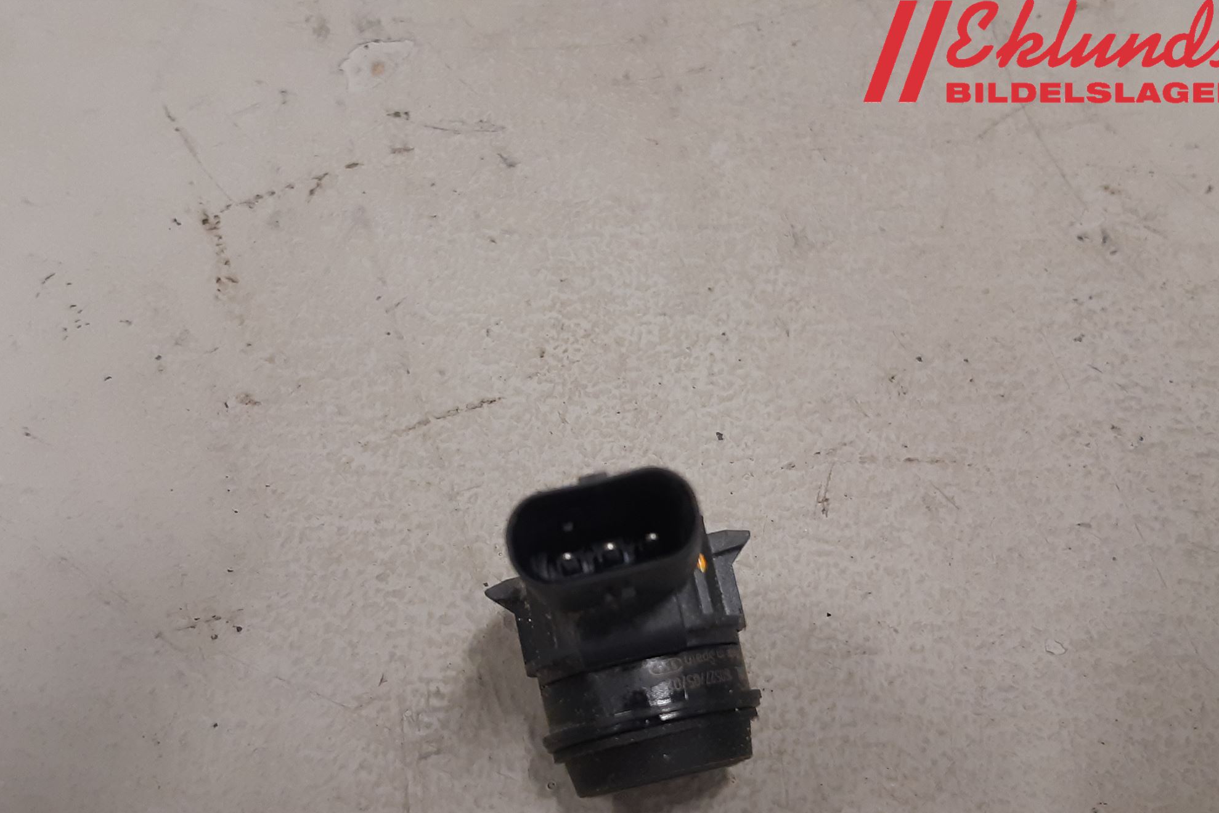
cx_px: 611
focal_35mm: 28
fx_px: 948
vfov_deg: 46.2
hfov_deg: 65.5
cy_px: 472
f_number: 1.7
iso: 160
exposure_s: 1/50
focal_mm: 3.93
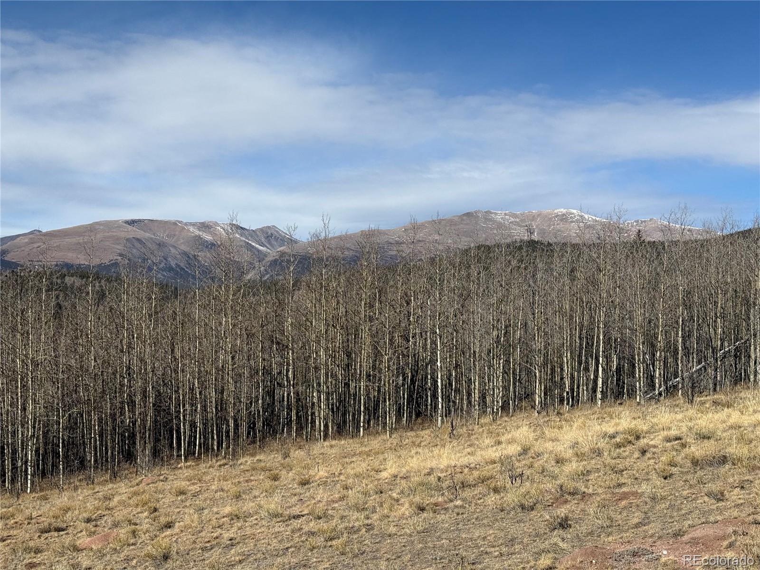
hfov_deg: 39.7
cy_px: 285
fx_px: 1054
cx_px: 380
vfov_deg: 30.3
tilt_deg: -3.5
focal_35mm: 48
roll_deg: -0.5
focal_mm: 6.76
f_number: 1.78
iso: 64
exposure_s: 1/7143
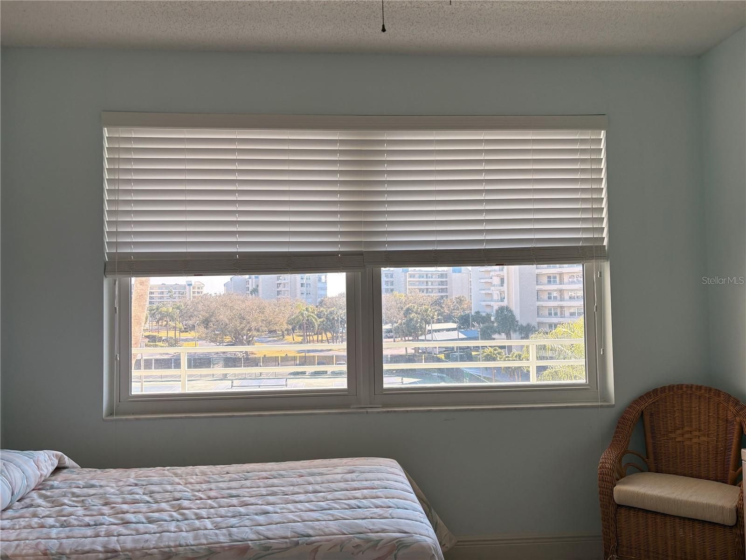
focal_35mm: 26
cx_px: 373
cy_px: 280
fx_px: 560
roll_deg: +1.3
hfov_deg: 67.3
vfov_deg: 53.1
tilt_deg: +1.8
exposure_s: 1/673
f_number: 1.6
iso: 50
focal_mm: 5.96
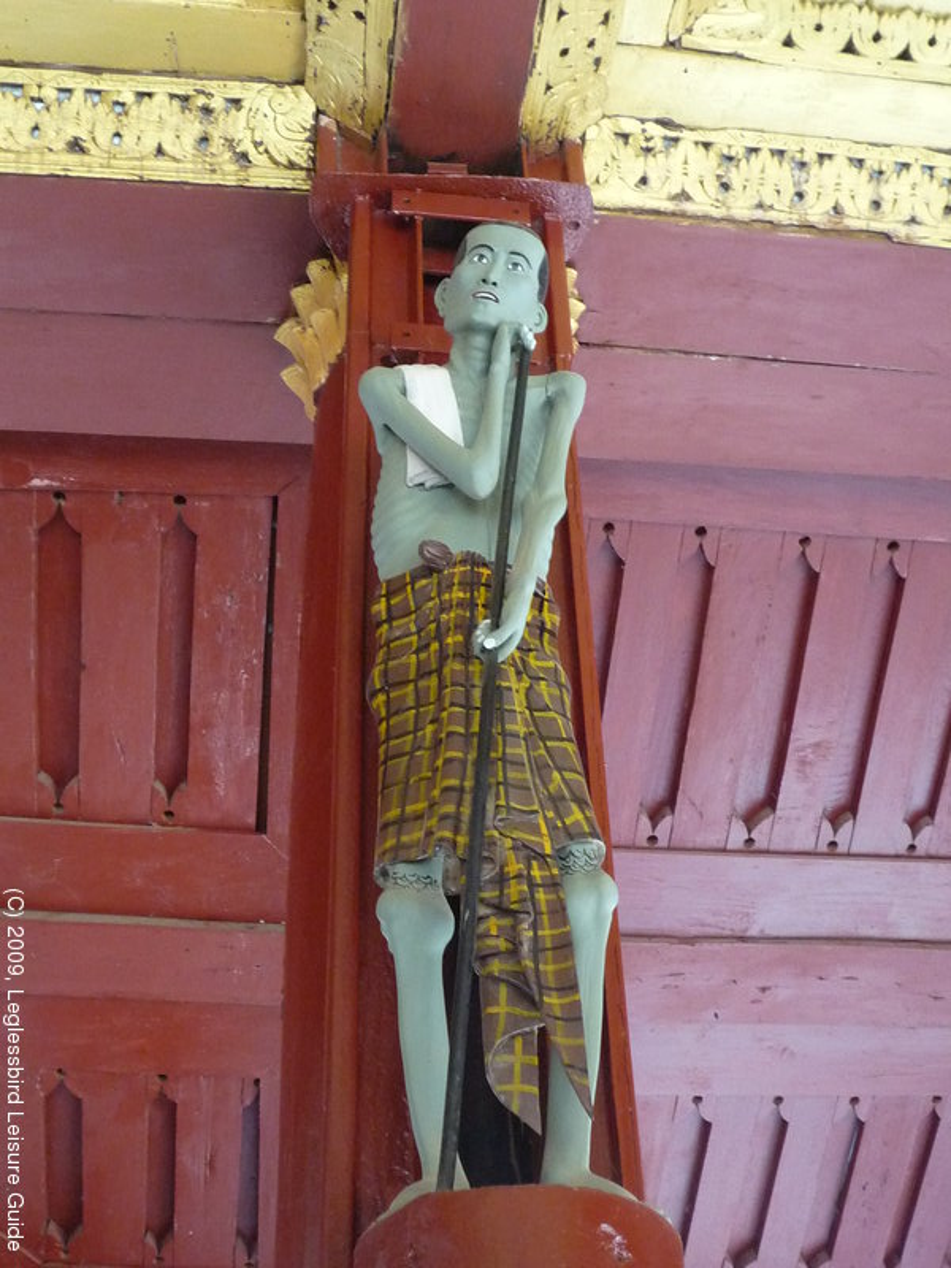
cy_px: 634
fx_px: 1722
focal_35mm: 47
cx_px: 476
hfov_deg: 30.9
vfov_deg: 40.4
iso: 320
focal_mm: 5.8
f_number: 3.6
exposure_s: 1/30
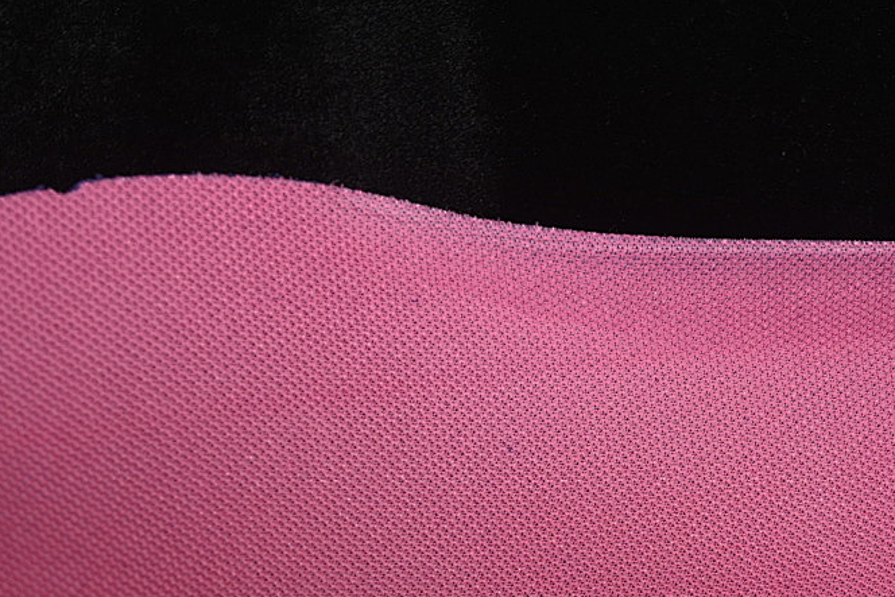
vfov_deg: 11.2
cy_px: 480
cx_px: 689
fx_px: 3034
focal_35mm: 122
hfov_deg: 16.7
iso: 160
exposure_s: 1/80
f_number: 7.1
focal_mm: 50
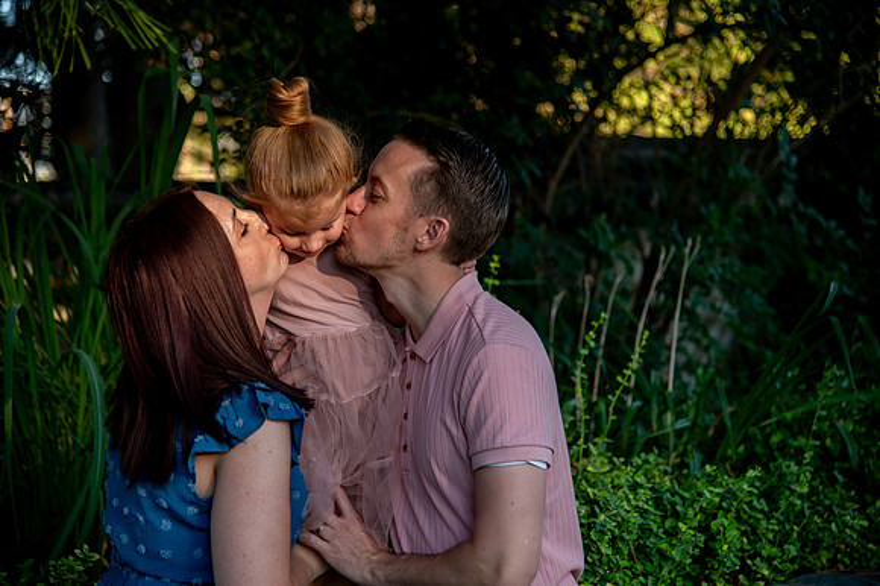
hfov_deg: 23.9
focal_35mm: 85
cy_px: 293
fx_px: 2077
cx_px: 440
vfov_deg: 16.1
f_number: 4
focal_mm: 85
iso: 640
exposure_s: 1/400
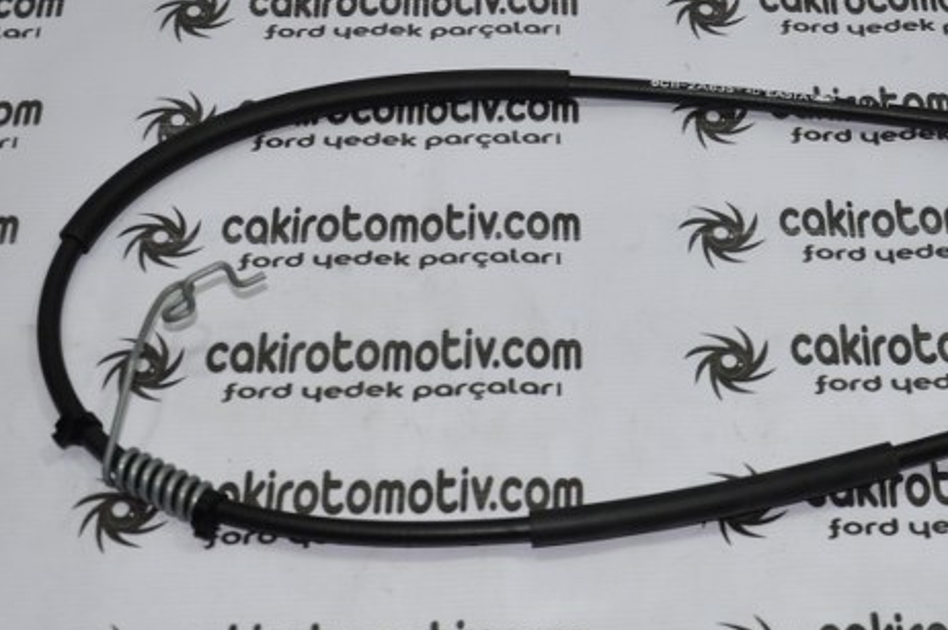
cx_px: 659
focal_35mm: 76
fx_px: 1999
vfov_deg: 17.9
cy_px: 298
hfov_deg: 26.5
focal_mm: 26
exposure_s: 1/125
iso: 200
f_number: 4.5
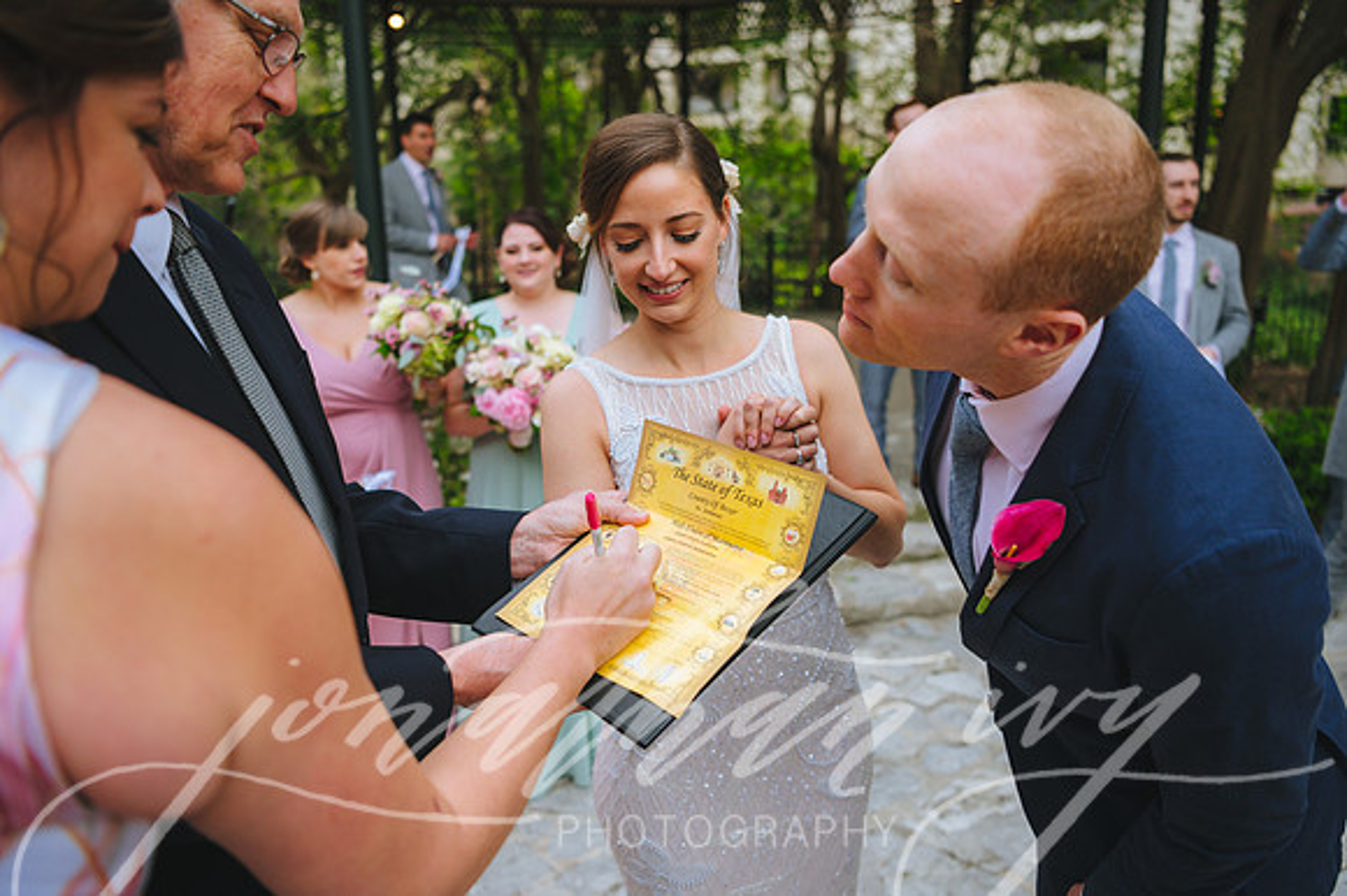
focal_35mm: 28
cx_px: 674
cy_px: 448
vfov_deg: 46.4
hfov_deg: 65.5
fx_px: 1047
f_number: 2.8
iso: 400
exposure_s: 1/1600
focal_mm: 28
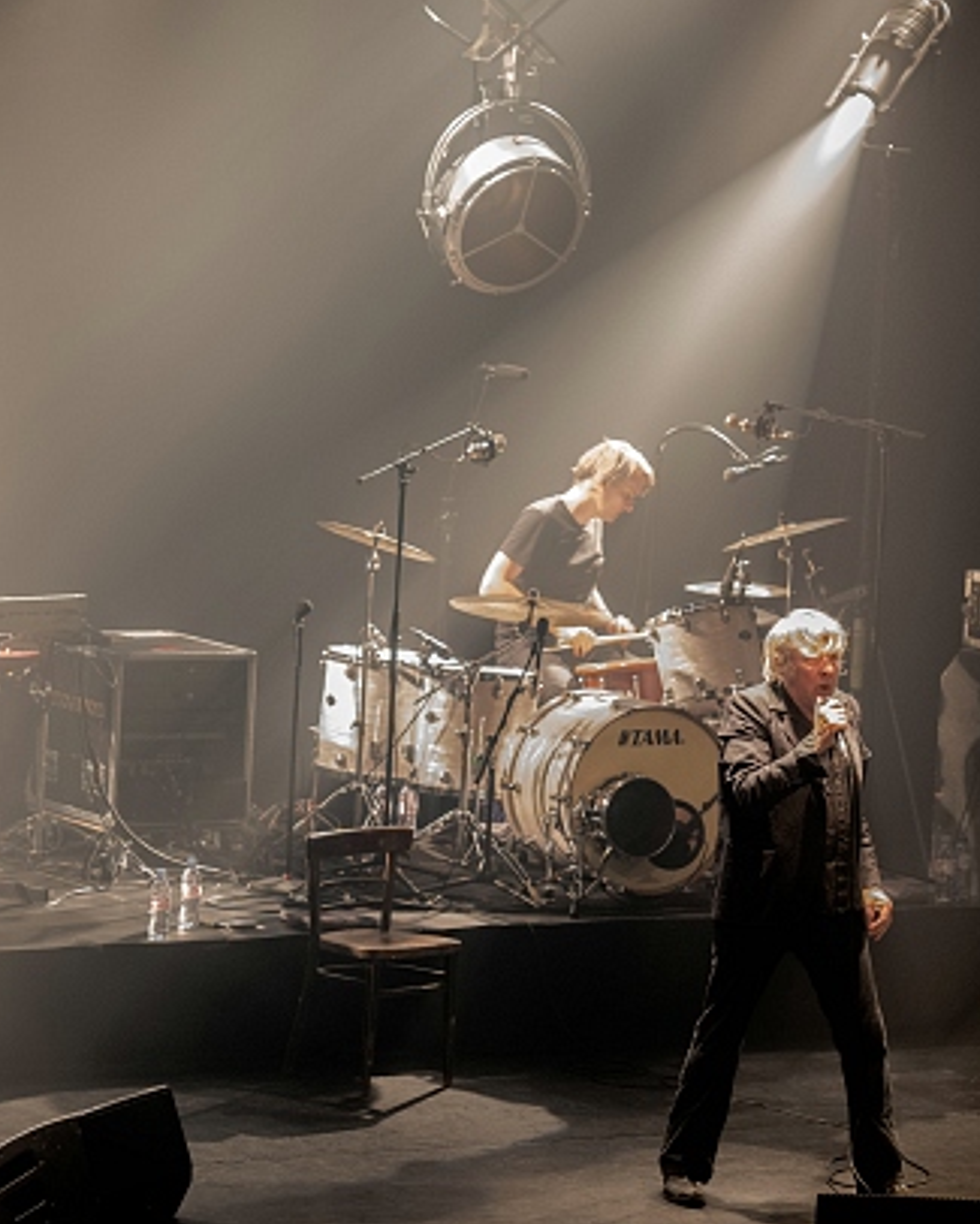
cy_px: 514
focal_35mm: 183
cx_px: 362
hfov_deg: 8.4
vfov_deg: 10.5
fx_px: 6632
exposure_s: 1/100
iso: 1600
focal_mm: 110
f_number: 2.8
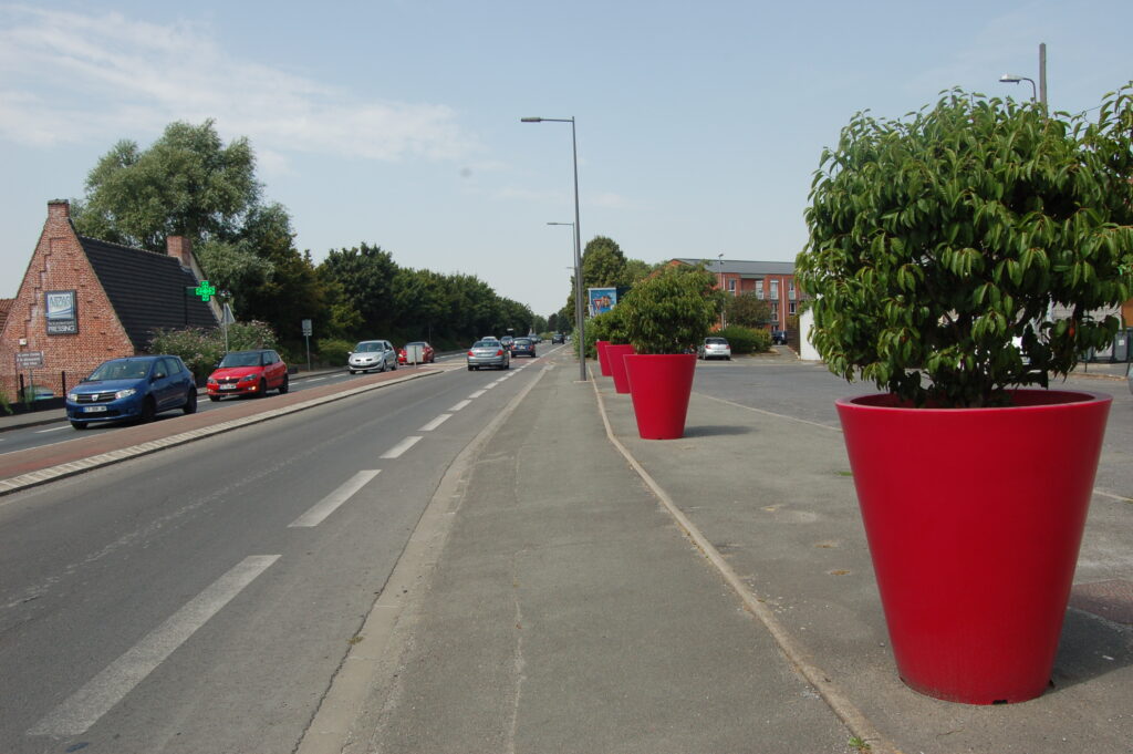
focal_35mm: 30
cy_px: 377
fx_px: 943
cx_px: 566
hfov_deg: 62.0
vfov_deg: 43.5
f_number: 9
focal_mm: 20
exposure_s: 1/320
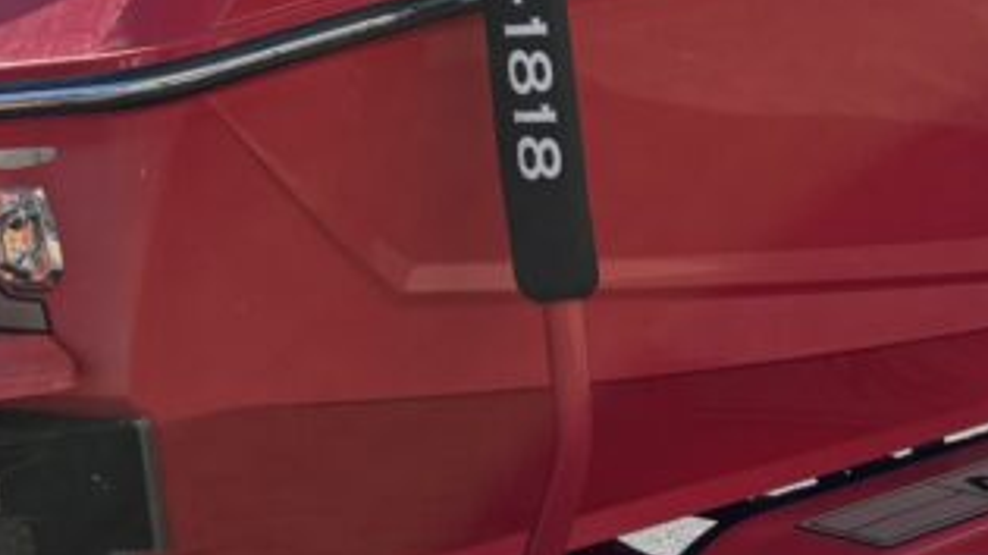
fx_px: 2514
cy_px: 69
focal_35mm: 96
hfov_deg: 22.2
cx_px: 384
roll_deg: -1.1
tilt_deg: +0.6
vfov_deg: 12.5
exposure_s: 1/3311
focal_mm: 5.96
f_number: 1.6
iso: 50
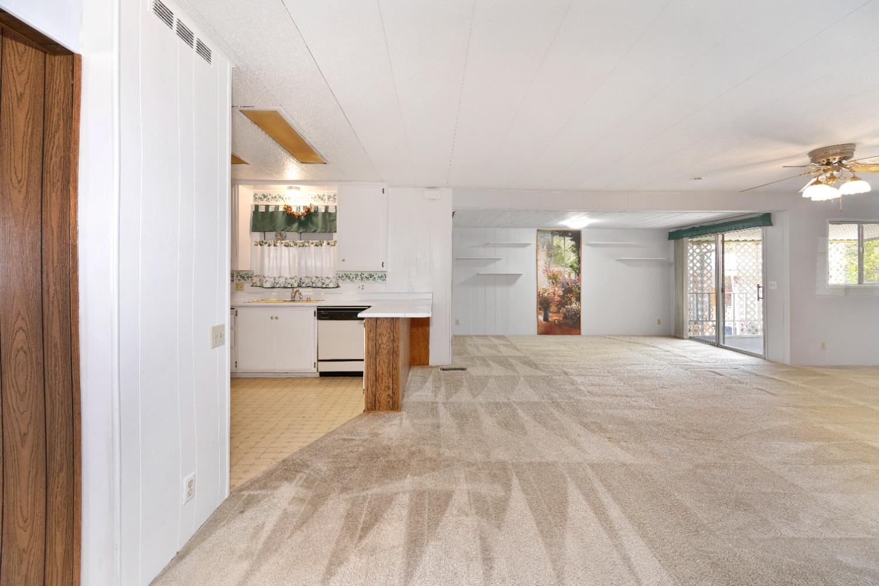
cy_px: 293
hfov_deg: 104.3
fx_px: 342
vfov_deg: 81.2
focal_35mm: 14
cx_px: 440
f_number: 6.3
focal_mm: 14
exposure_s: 1/80
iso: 640
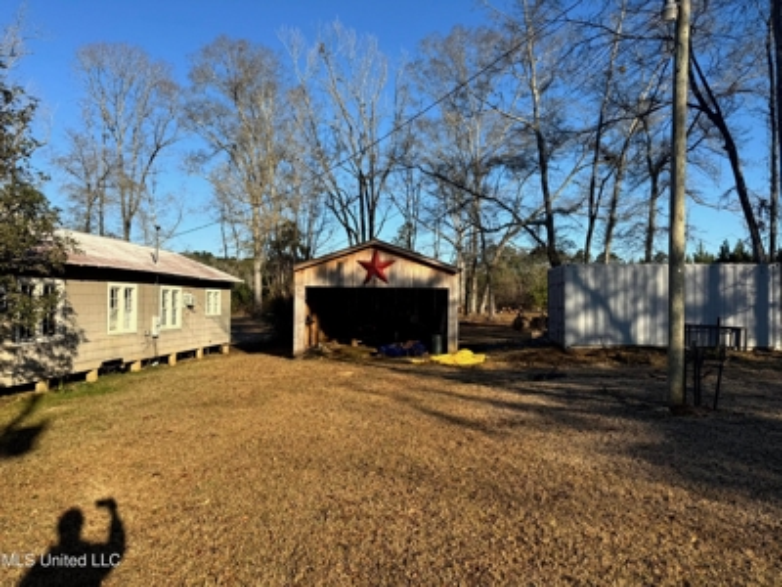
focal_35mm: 24
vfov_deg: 56.8
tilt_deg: +1.3
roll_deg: -0.8
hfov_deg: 71.6
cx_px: 391
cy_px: 294
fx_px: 542
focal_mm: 6.76
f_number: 1.78
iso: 80
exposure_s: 1/3597
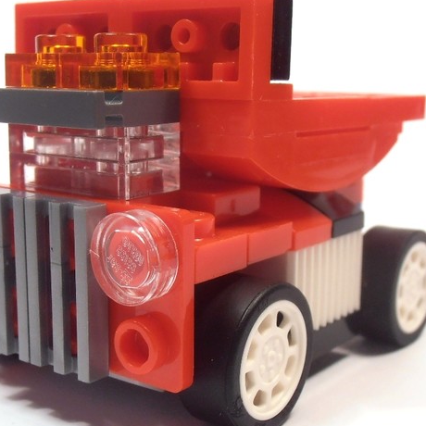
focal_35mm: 64
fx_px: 891
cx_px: 177
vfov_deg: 26.9
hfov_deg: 26.8
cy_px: 234
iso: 80
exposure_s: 1/40
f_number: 3.9
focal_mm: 6.61
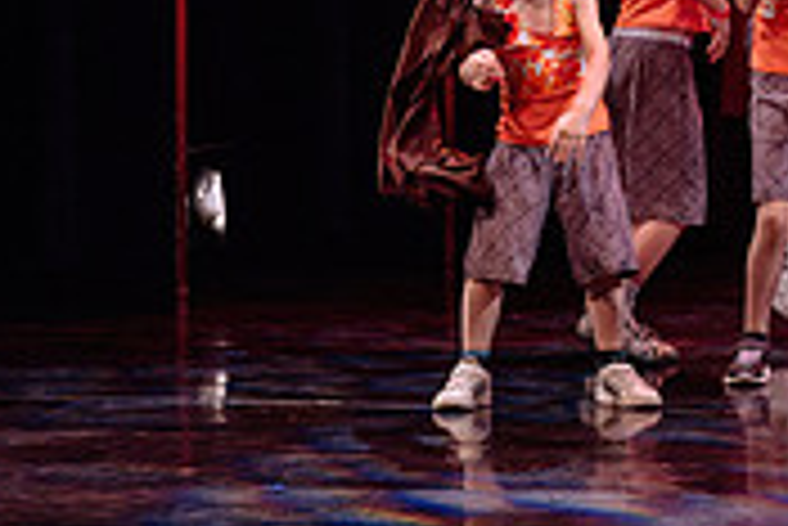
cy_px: -217
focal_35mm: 320
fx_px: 7010
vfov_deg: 4.3
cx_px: 1245
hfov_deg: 6.3
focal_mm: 86
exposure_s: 1/320
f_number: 2.8
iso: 1600
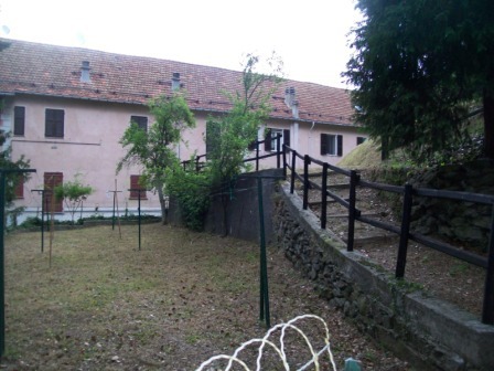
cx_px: 247
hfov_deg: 54.0
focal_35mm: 34
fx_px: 485
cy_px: 186
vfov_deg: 41.8
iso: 160
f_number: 2.7
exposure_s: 1/125
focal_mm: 6.1
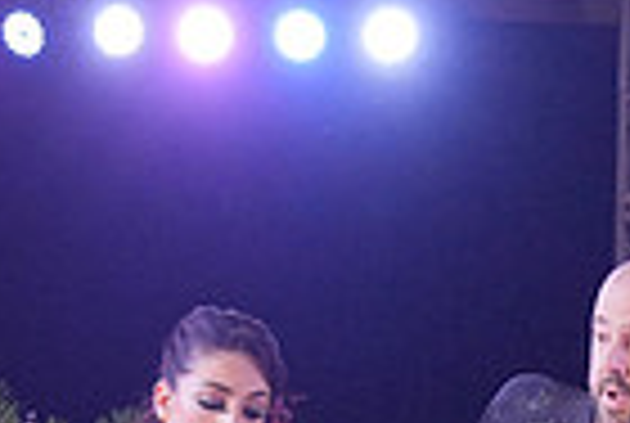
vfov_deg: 4.5
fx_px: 5296
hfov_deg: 6.8
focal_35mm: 302
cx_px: 405
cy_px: 758
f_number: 4
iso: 2000
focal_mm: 49
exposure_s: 1/500
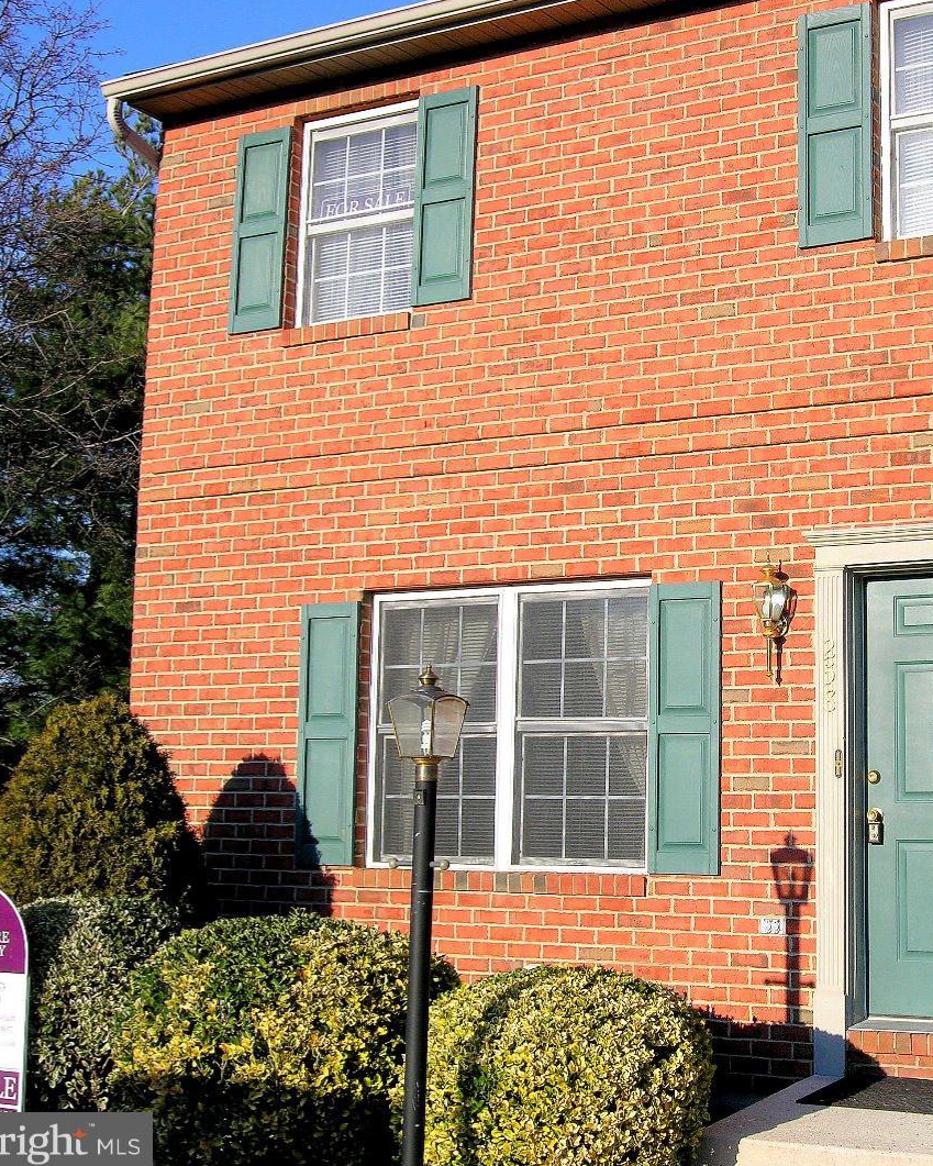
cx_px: 752
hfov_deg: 30.1
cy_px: 582
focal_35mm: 49
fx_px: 1691
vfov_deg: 38.0
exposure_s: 1/164
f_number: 6.1
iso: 50
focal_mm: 9.3
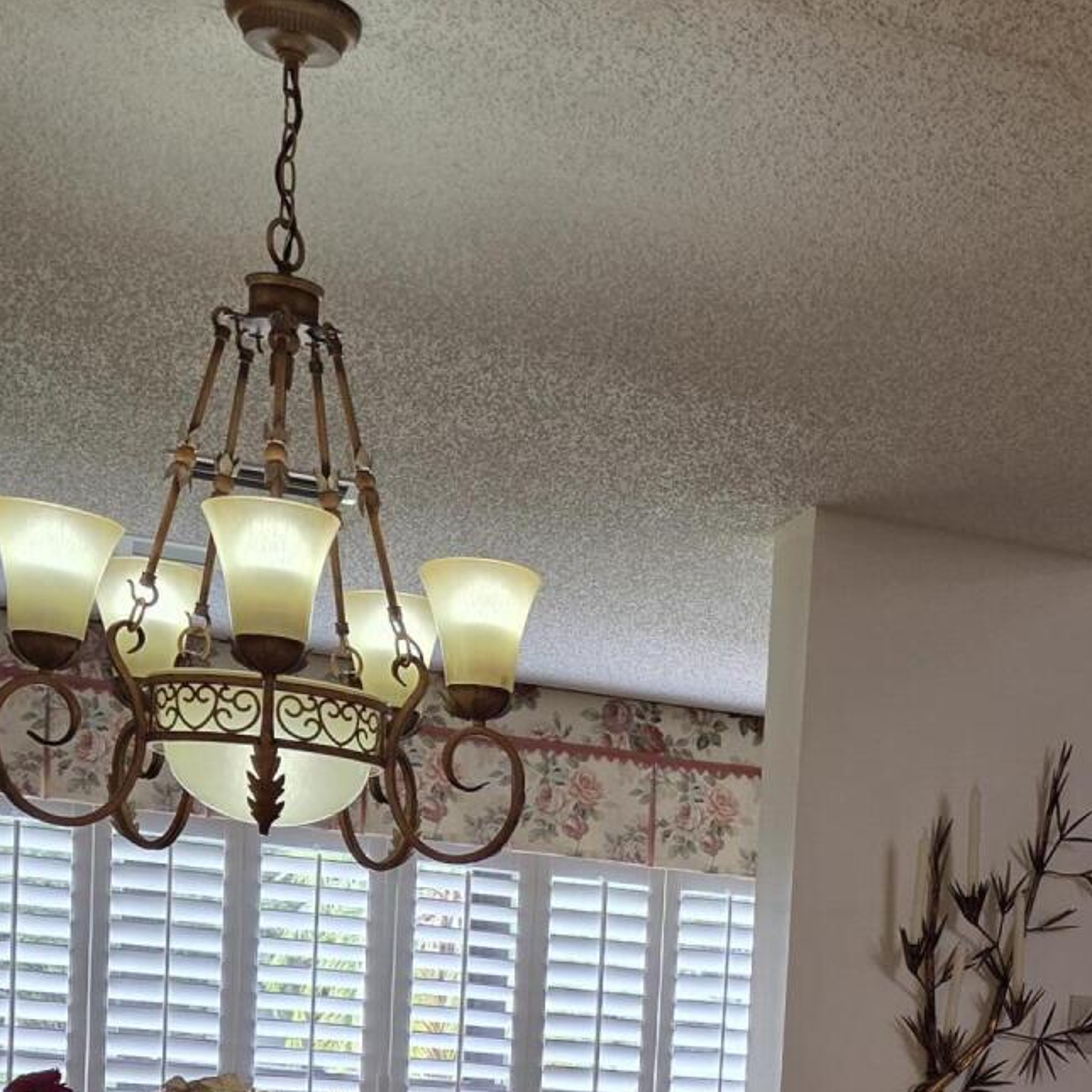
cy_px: 1277
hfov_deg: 26.3
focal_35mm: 63
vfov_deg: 24.9
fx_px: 2248
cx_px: 1012
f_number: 1.8
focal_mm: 5.4
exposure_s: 1/120
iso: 160
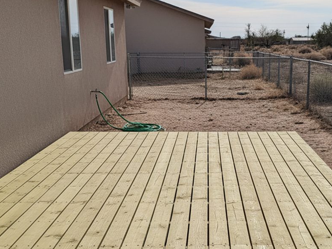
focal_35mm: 40
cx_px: 212
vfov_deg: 35.8
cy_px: 149
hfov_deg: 46.3
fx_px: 384
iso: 1200
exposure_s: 1/998
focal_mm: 5.7
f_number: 1.5
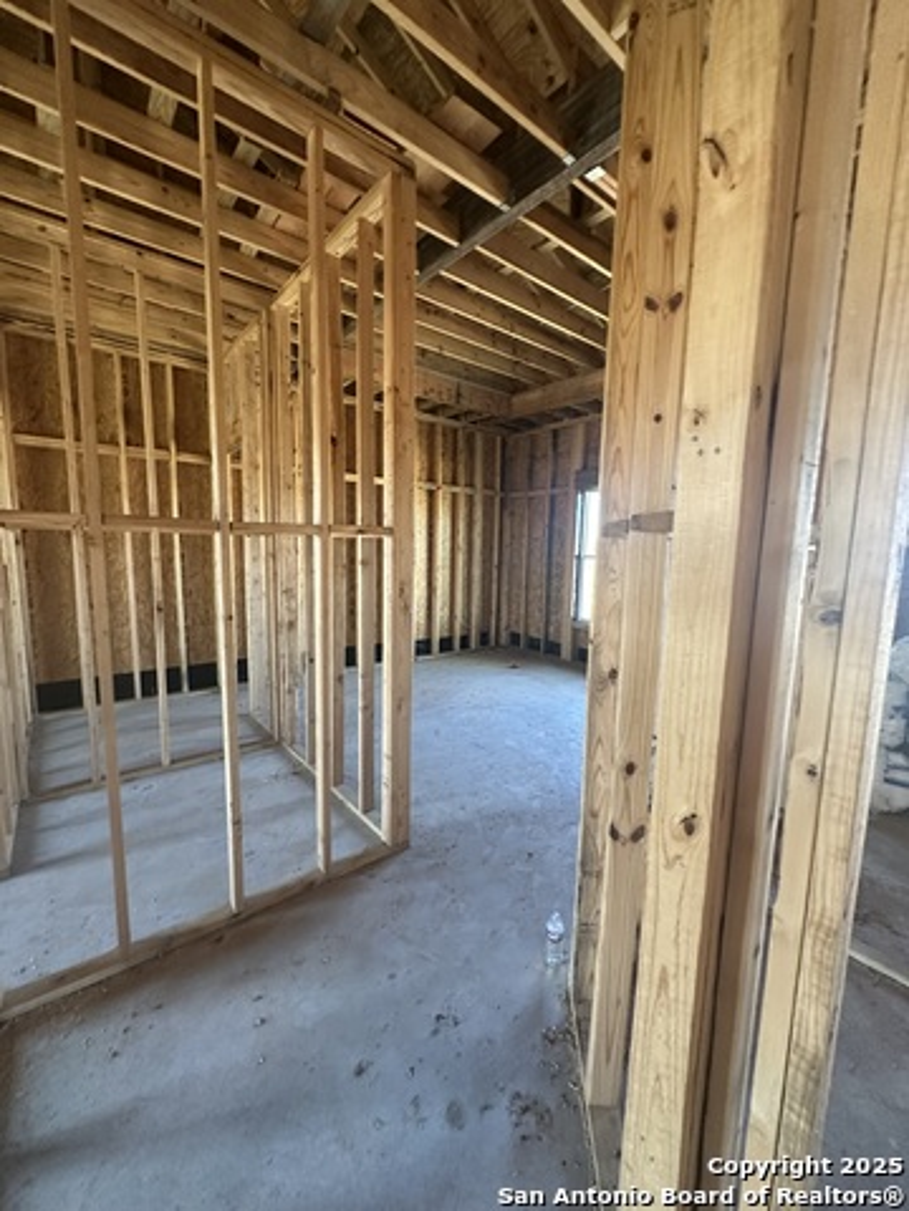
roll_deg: -2.2
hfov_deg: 85.7
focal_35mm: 14
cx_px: 454
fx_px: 490
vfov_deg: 102.1
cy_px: 606
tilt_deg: -7.7
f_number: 2.2
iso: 320
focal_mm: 2.22
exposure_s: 1/65
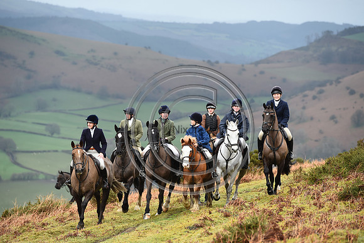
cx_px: 182
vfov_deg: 6.9
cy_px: 122
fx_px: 2021
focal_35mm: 200
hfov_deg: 10.3
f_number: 5.6
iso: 640
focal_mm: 200
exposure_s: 1/640
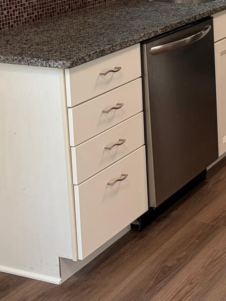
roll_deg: +1.8
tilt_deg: -7.6
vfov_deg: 22.6
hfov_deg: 16.7
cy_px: -19
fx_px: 714
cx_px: 317
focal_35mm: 82
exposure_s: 1/120
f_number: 1.6
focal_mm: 5.96
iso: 125
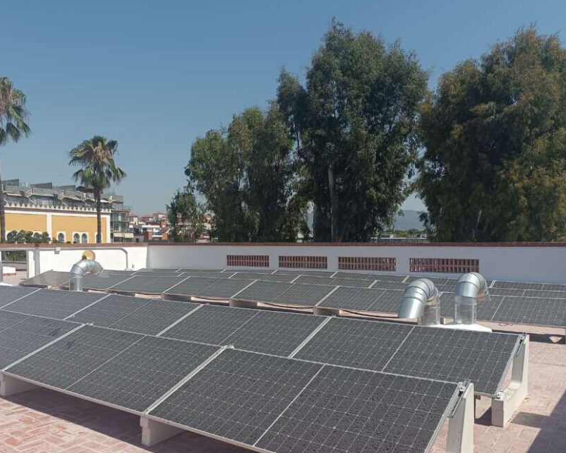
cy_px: 262
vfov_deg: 47.0
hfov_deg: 57.1
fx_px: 519
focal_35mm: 31
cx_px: 254
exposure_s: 1/781
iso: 100
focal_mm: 4.74
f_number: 1.79
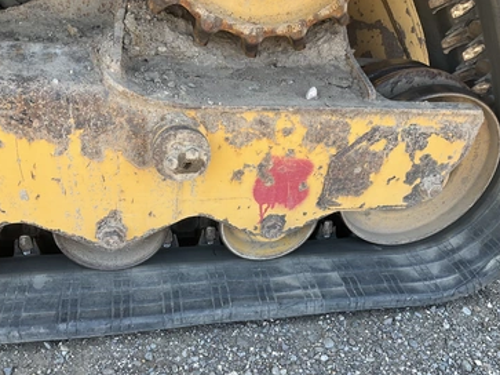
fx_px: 462
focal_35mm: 32
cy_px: 205
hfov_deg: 56.8
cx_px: 255
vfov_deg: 44.1
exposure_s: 1/122
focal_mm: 3
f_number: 1.8
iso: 20
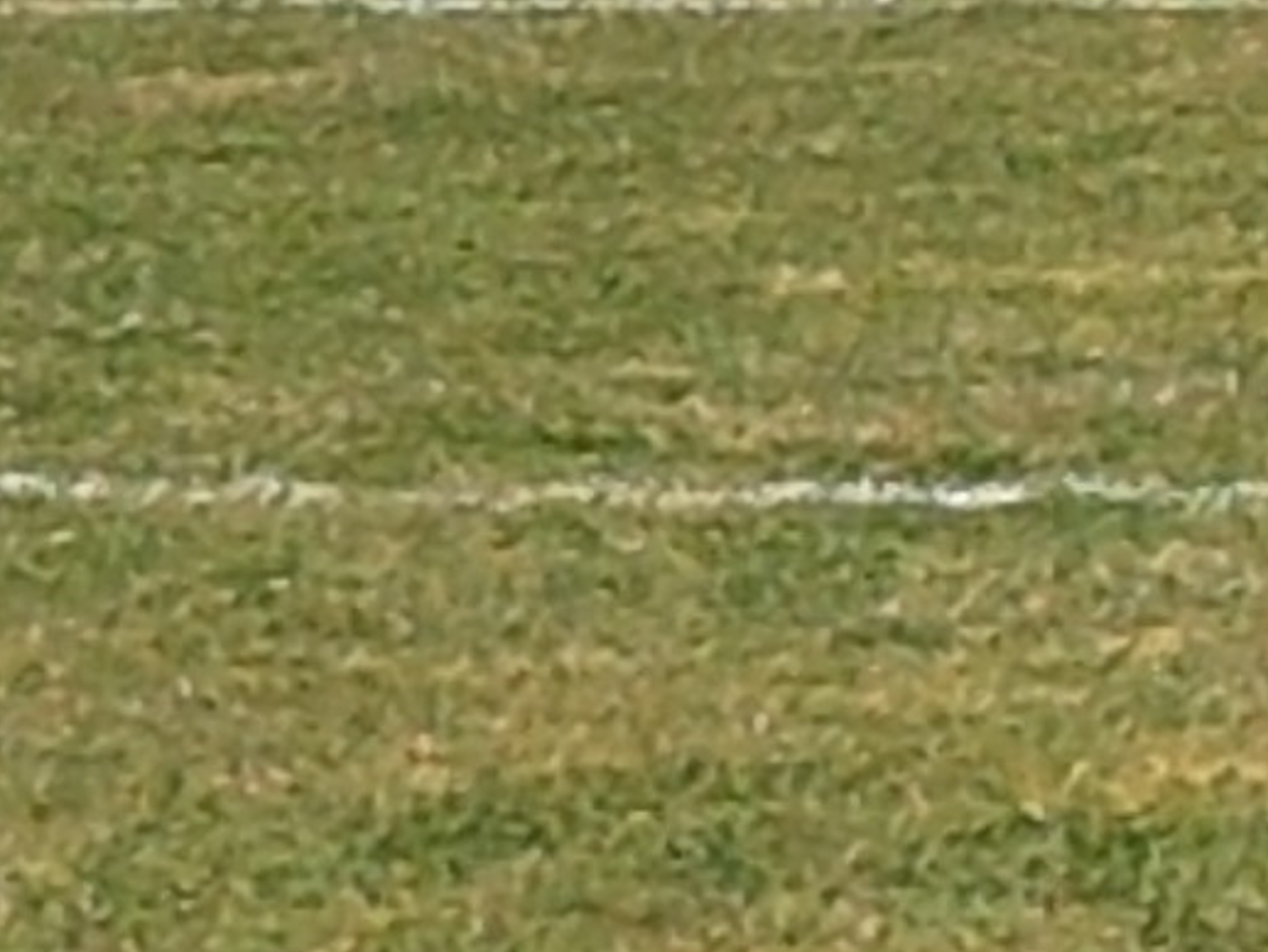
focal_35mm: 547
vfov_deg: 2.7
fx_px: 20042
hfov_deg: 3.6
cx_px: 2202
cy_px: -334
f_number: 15
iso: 400
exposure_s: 1/320
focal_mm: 24.39
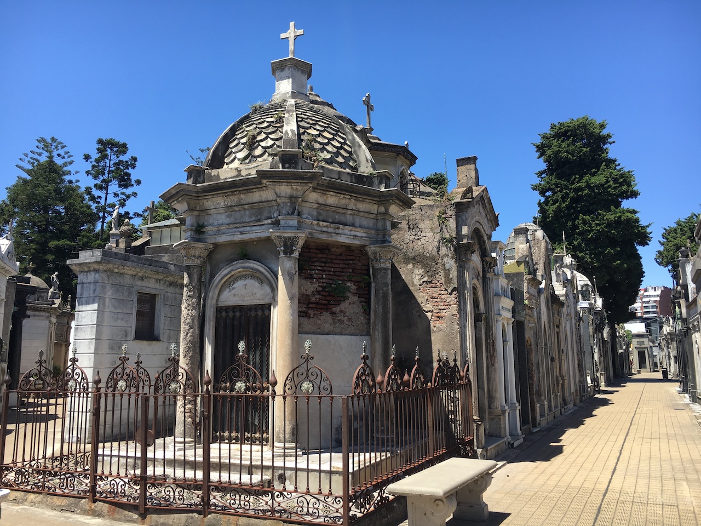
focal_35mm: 29
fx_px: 587
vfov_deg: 48.2
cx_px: 350
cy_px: 263
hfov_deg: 61.7
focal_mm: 4.15
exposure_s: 1/836
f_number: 2.2
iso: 25
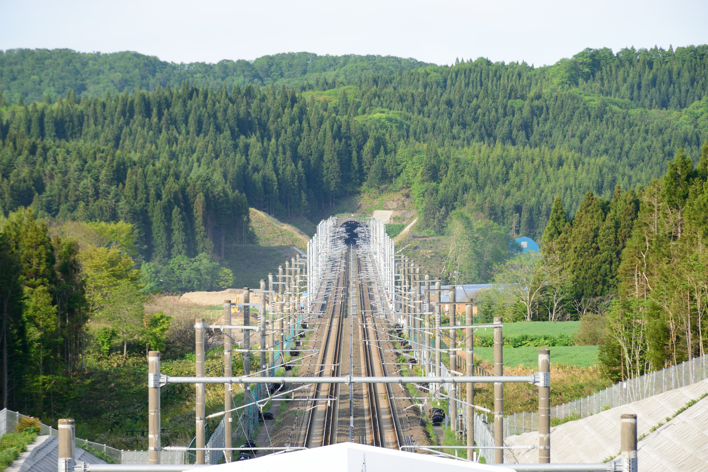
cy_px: 236
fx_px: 4129
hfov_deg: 9.8
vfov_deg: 6.5
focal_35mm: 210
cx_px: 354
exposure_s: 1/250
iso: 400
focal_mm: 140
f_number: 10
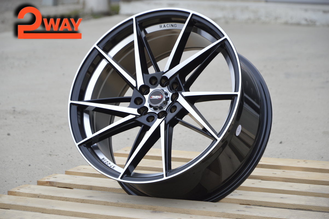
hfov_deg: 13.1
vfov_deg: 8.7
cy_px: 110
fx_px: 1438
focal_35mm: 158
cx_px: 164
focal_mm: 105
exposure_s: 1/125
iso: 160
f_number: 5.6
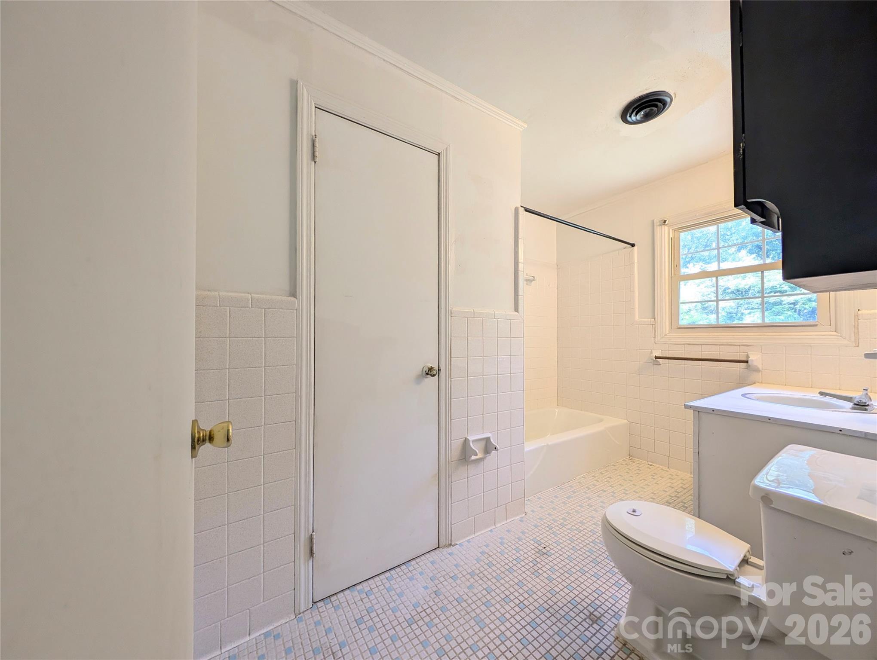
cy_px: 330
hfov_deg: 110.5
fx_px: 304
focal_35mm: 12
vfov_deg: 94.6
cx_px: 438
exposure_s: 1/120
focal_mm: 2.23
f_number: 1.95
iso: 123
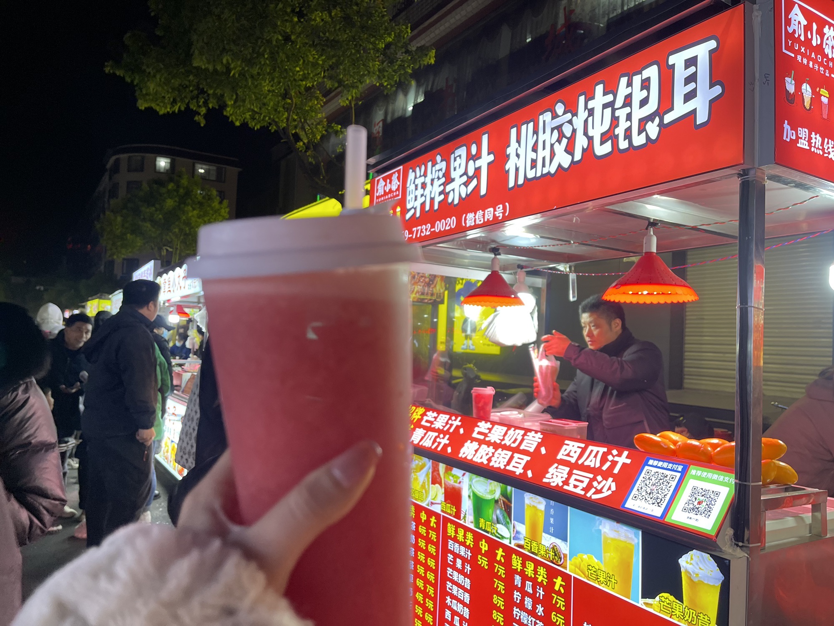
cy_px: 313
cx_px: 417
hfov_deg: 67.3
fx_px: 626
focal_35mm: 26
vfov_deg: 53.1
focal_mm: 5.1
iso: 100
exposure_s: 1/100
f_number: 1.6
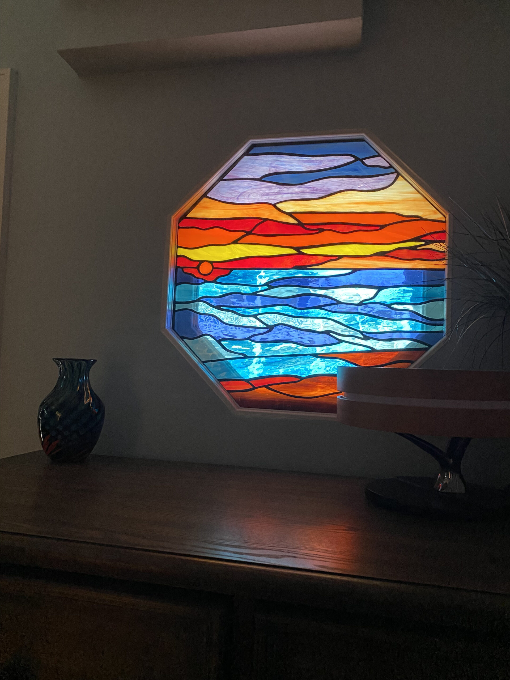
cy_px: 340
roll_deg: -2.4
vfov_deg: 67.3
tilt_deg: +4.8
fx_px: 511
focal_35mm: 26
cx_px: 255
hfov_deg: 53.1
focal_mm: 4.25
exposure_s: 1/40
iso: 500
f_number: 1.8
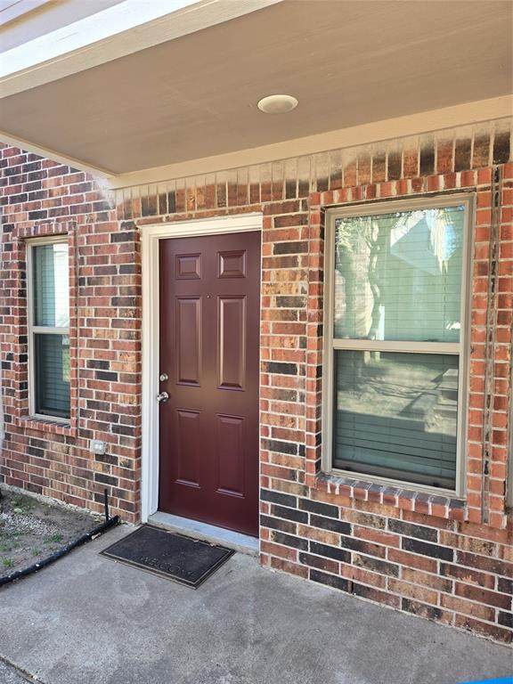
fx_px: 454
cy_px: 342
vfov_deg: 73.9
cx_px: 256
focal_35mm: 23
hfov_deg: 58.9
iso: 80
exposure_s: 1/180
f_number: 1.8
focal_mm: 5.4
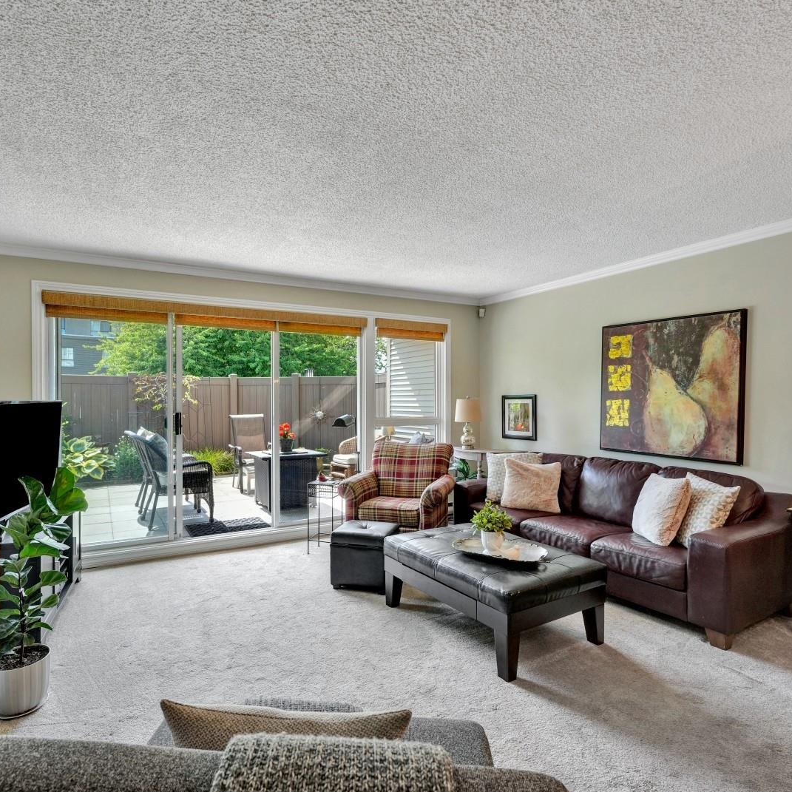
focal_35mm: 19
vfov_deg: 77.2
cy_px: 398
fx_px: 496
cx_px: 357
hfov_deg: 77.0
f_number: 8
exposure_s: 1/50
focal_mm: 14.9
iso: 400
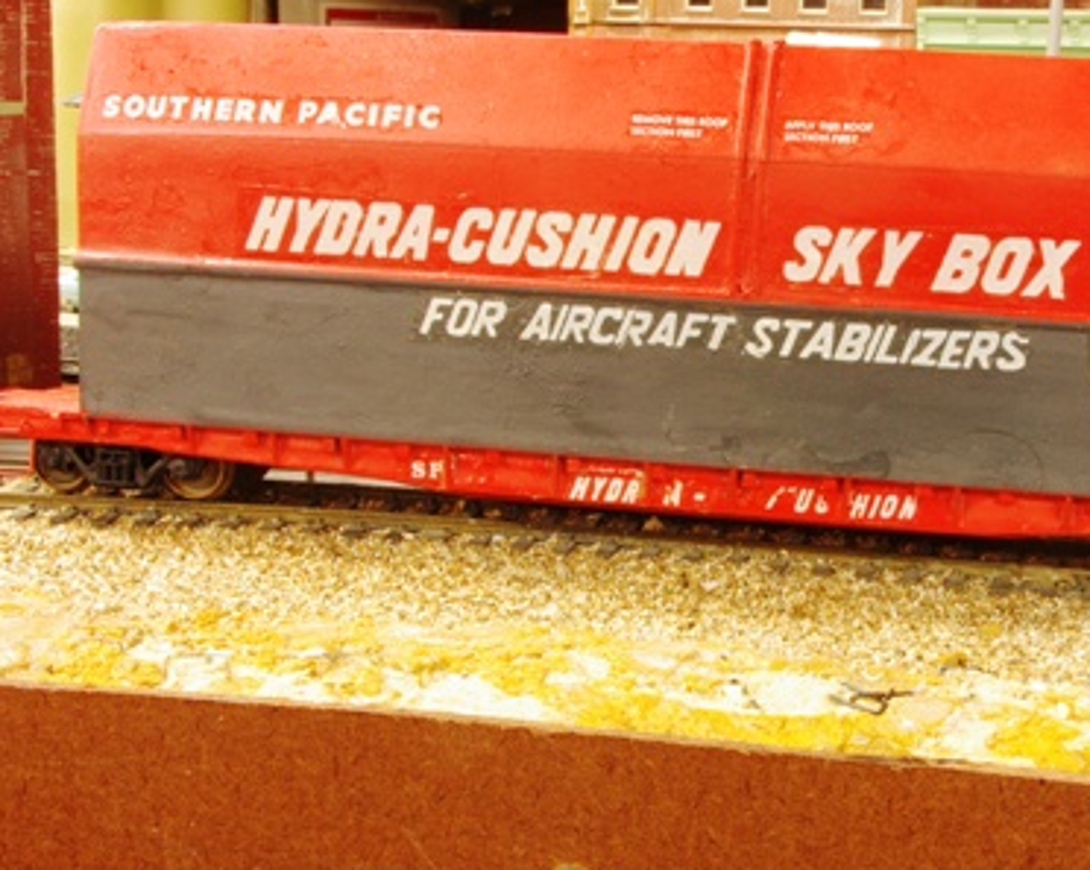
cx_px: 774
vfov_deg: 27.6
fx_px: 1773
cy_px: 451
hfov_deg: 33.7
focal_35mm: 55
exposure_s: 8
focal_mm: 23.13
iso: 200
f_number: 27
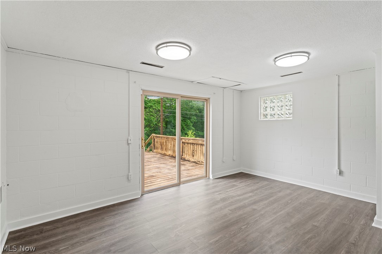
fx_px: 180
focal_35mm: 17
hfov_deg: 93.3
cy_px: 127
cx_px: 191
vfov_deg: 70.4
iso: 400
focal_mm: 17
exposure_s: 1/8
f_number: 10
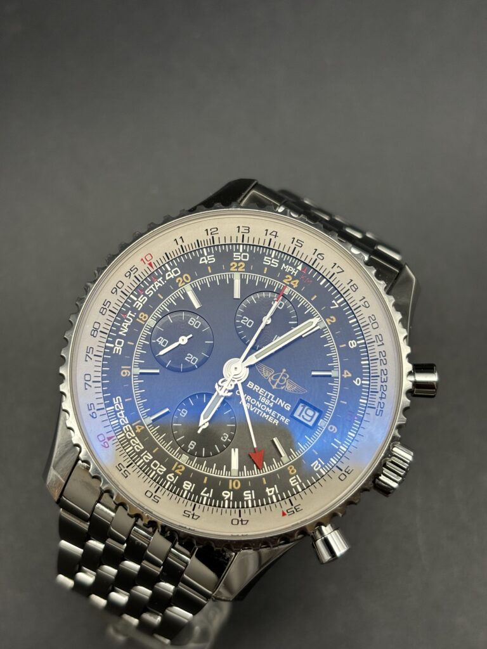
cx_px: 244
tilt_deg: -74.5
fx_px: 975
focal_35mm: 52
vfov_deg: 36.8
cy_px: 324
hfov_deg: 28.0
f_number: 1.6
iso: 50
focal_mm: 5.96
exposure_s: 1/102
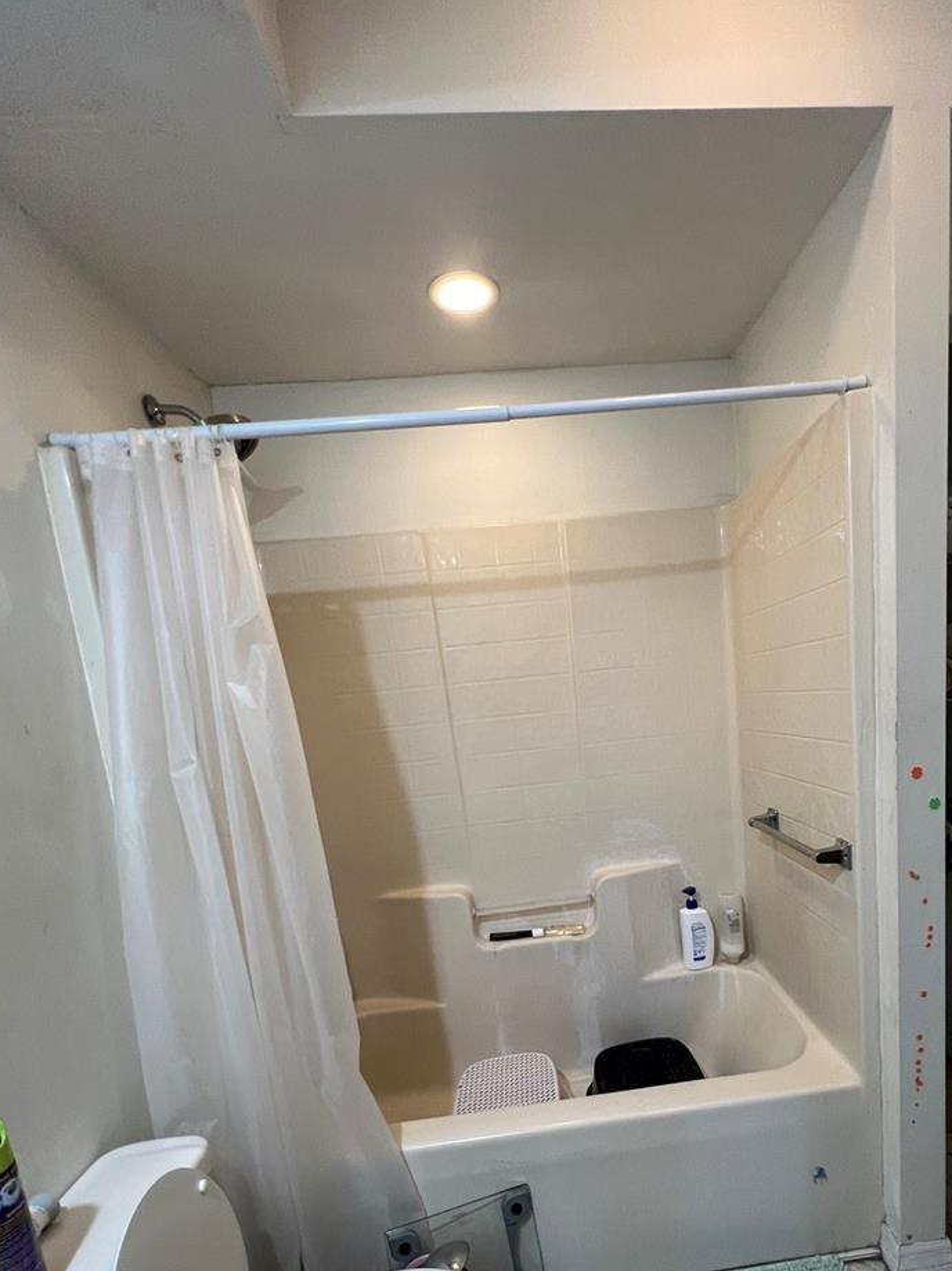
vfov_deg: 88.9
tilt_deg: -9.9
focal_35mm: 17
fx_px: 624
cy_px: 806
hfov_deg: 73.6
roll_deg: +4.0
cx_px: 588
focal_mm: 1.57
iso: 125
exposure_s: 1/60
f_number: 1.8
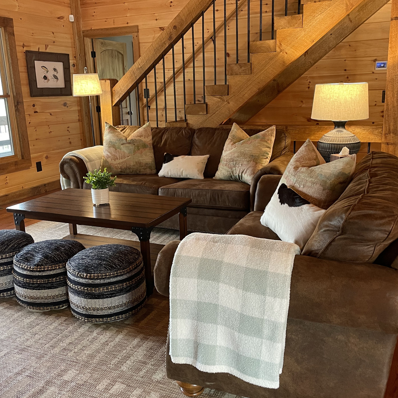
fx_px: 429
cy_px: 191
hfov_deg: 49.7
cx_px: 202
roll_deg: +2.7
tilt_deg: -13.7
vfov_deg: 49.7
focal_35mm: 33
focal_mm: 4.2
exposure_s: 1/60
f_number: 1.6
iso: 320
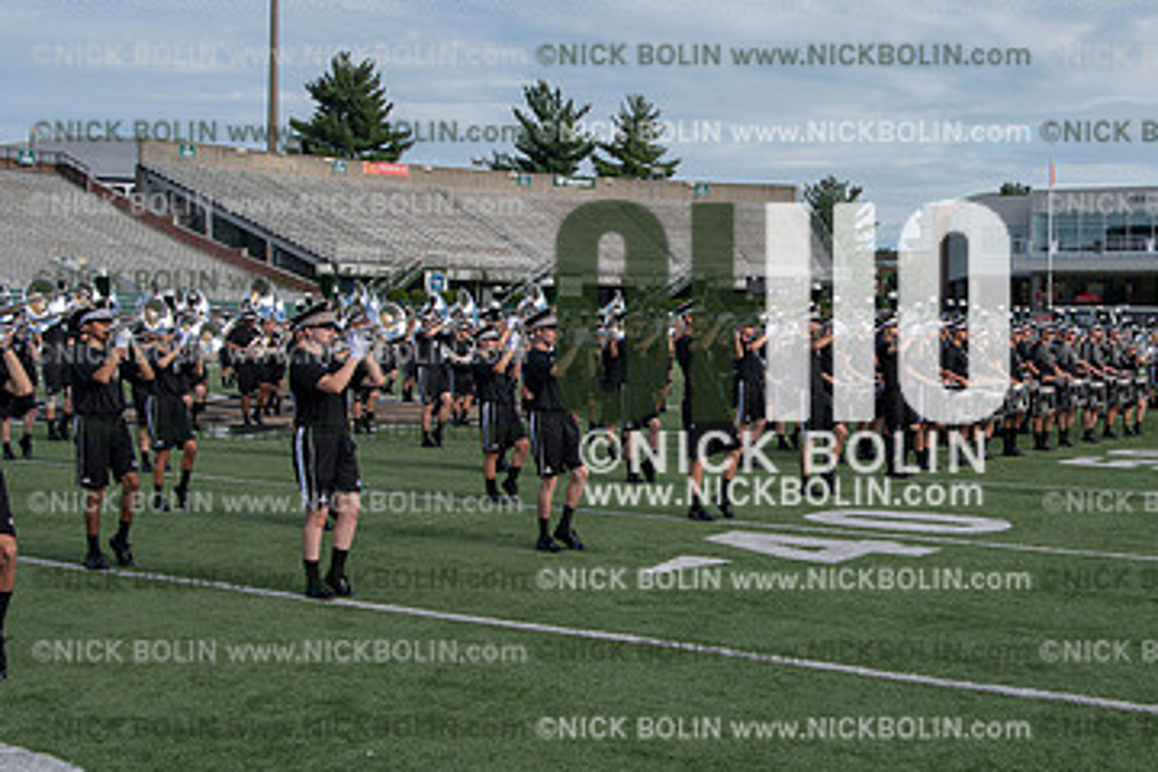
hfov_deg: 39.1
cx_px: 782
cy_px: 355
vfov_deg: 27.0
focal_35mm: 50
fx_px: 1608
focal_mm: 31
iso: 100
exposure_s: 1/640
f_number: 5.6
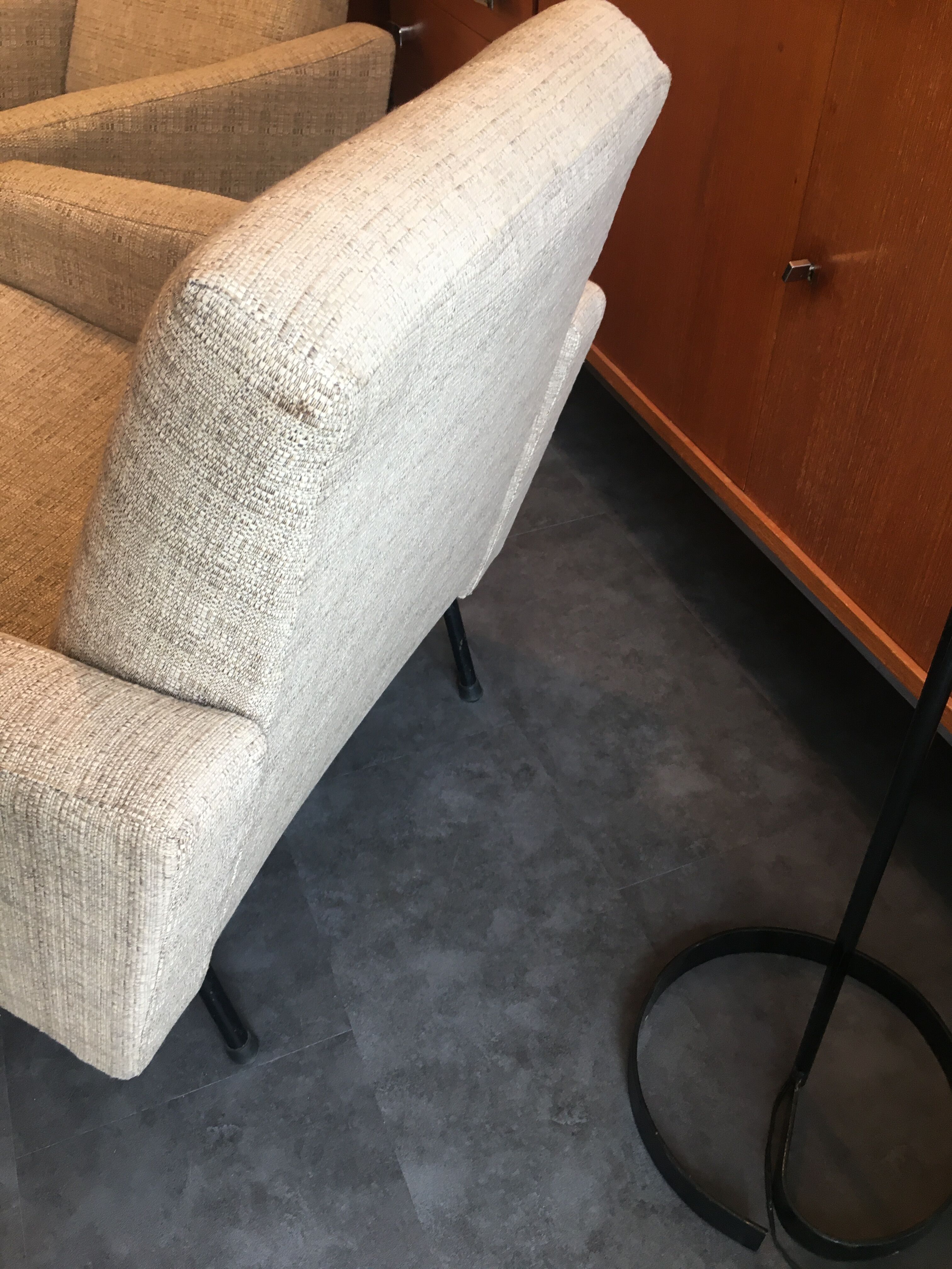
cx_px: 476
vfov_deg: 61.7
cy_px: 634
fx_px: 1063
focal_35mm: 29
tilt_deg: -41.5
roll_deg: -1.7
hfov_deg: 48.2
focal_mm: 4.15
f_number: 2.2
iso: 64
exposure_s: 1/33
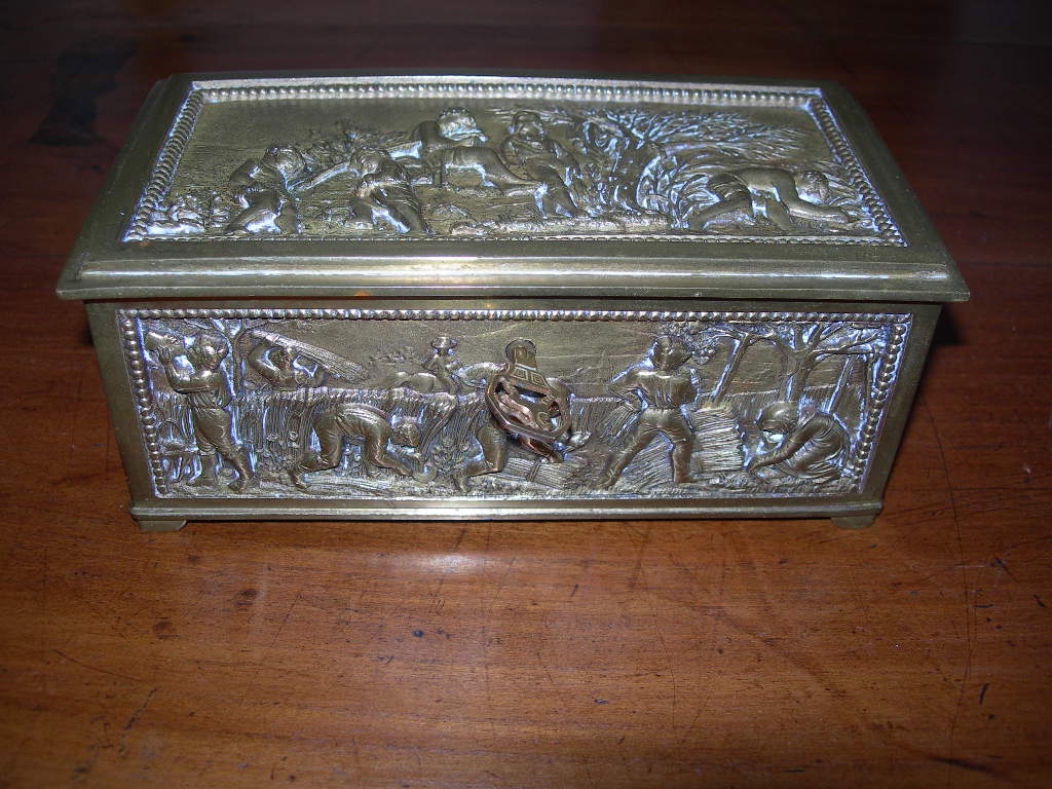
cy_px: 394
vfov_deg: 37.7
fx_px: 1155
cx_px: 526
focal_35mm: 38
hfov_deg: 49.0
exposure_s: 1/60.1
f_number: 2.8
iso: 50
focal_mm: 7.8
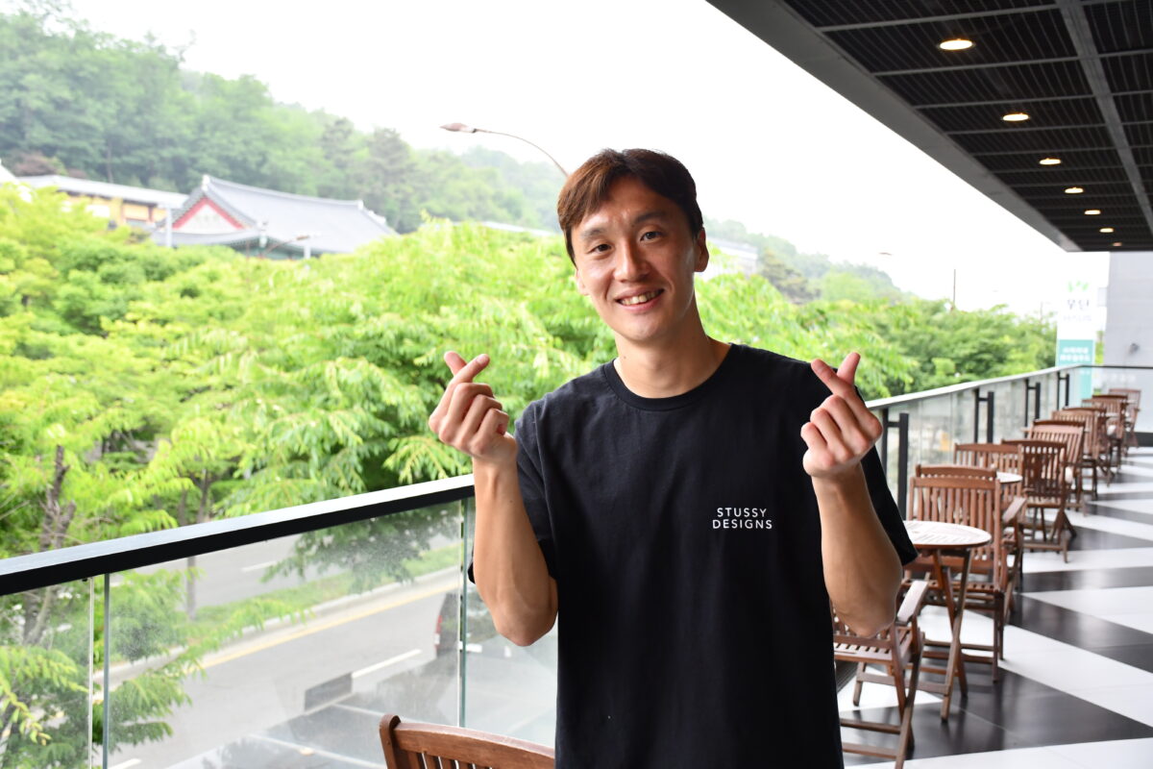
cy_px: 384
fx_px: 1249
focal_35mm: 39
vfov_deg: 34.2
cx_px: 576
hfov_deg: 49.6
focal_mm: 26
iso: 1000
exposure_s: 1/1000
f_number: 3.8
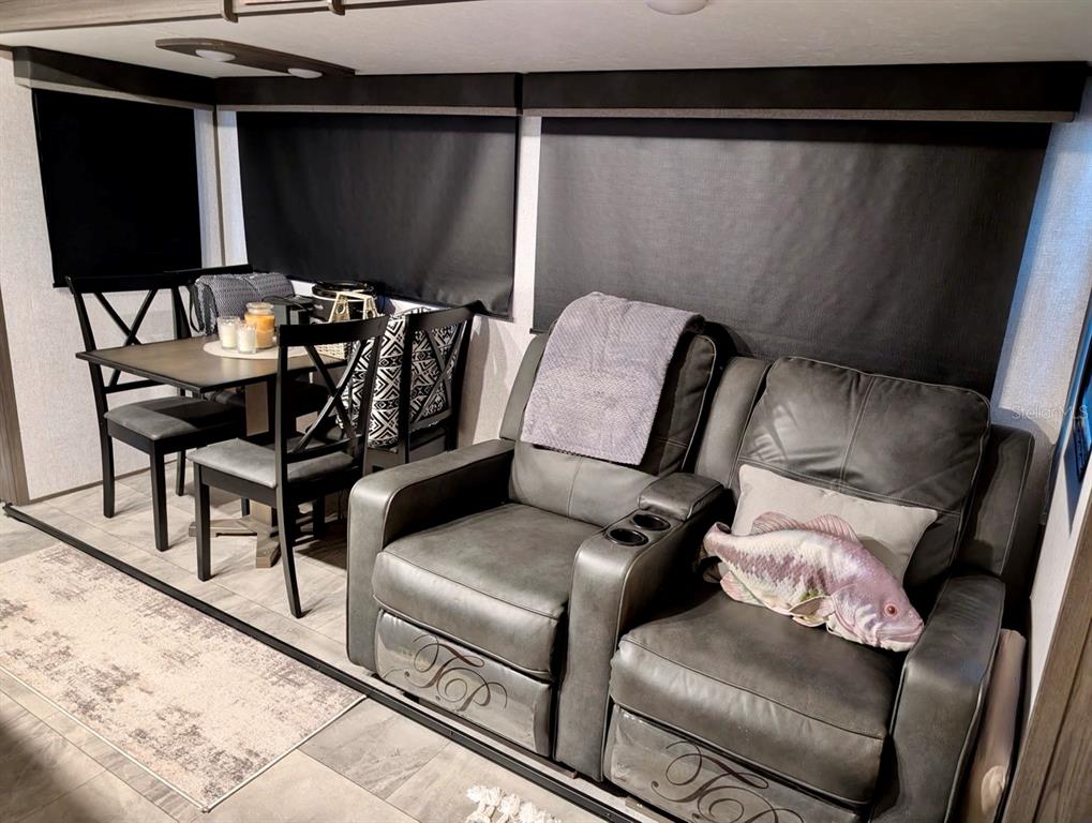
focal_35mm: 24
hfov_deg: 71.5
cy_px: 412
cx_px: 546
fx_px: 758
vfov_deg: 57.0
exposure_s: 1/24
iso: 807
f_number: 1.68
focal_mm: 6.9
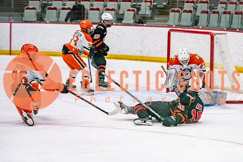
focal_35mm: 132
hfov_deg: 15.5
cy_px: 122
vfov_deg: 10.4
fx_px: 891
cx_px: 171
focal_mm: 88
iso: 500
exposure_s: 1/640
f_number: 2.8
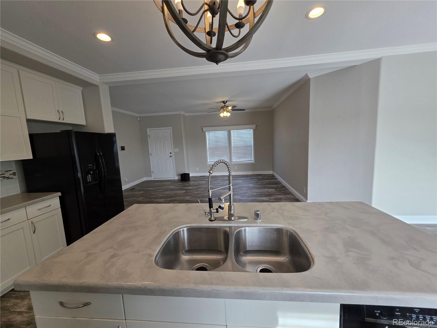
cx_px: 218
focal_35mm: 13
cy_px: 164
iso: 100
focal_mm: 2.2
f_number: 1.9
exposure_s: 1/120
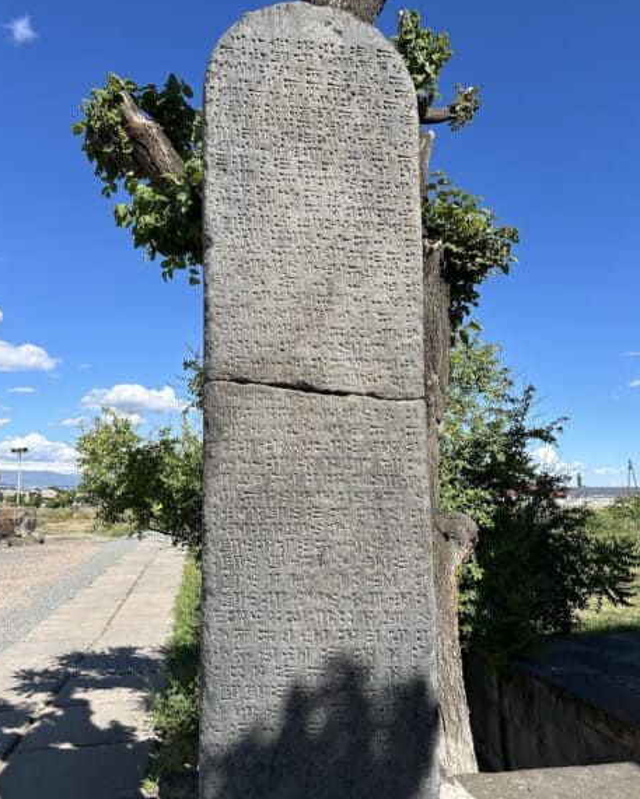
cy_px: 411
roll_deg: +0.1
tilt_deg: +7.9
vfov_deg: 62.2
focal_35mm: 28
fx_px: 663
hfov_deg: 51.5
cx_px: 312
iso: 50
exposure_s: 1/3460
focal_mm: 5.7
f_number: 1.5
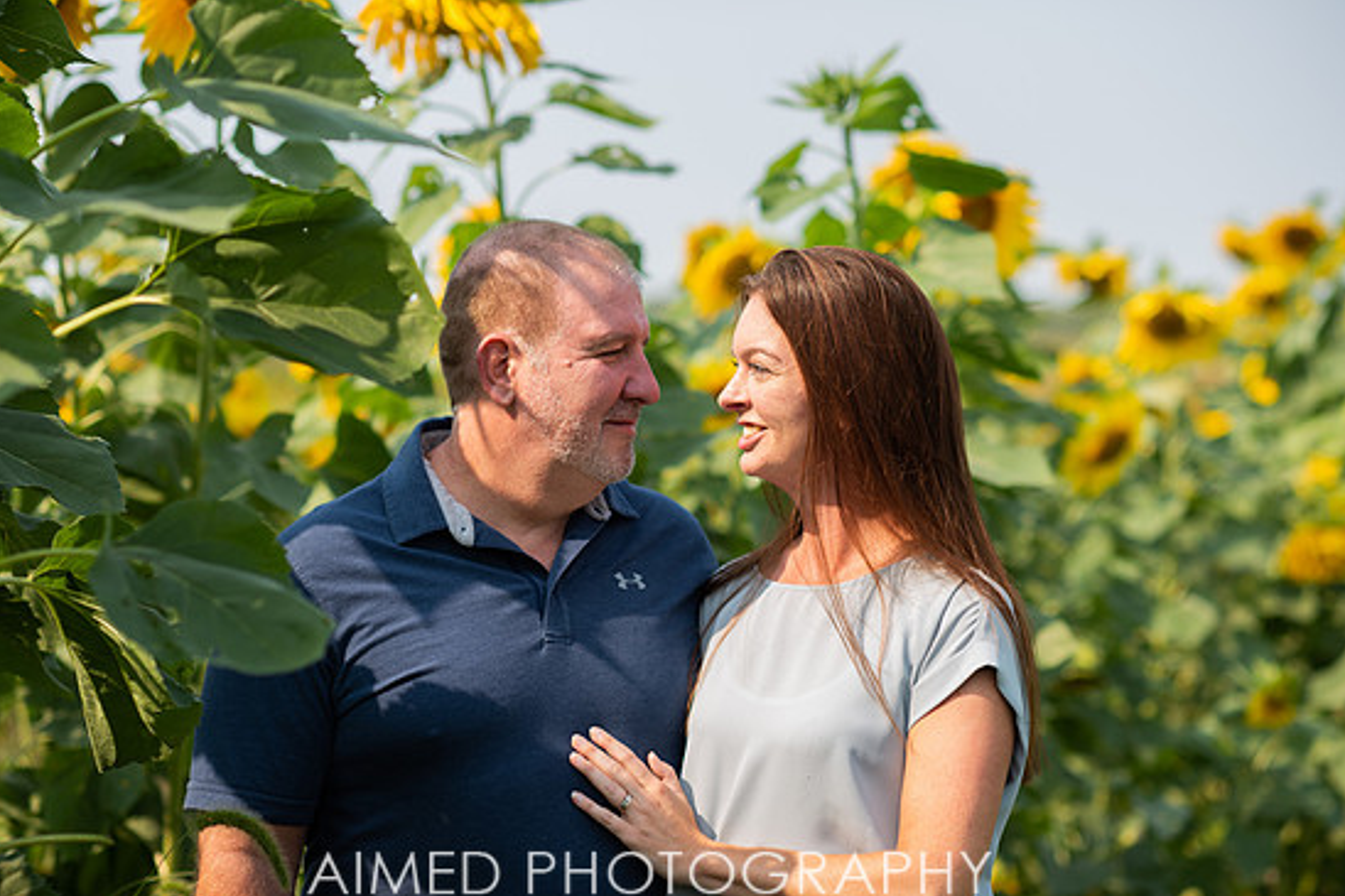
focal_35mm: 90
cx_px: 653
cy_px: 446
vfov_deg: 15.2
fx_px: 3361
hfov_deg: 22.6
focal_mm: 85
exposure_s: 1/640
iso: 50
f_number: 2.5
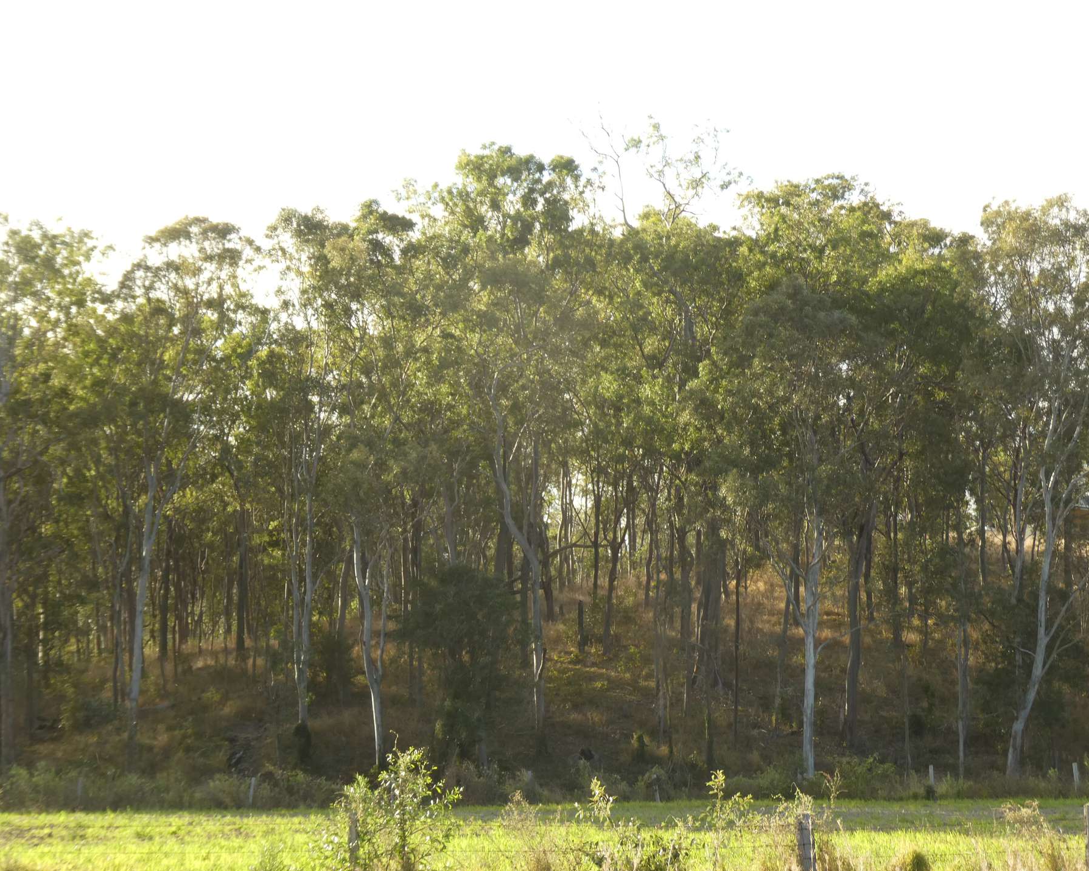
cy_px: 435
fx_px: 2836
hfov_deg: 21.7
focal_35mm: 88
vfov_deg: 17.5
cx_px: 564
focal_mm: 15
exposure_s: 1/100
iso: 80
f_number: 4.8
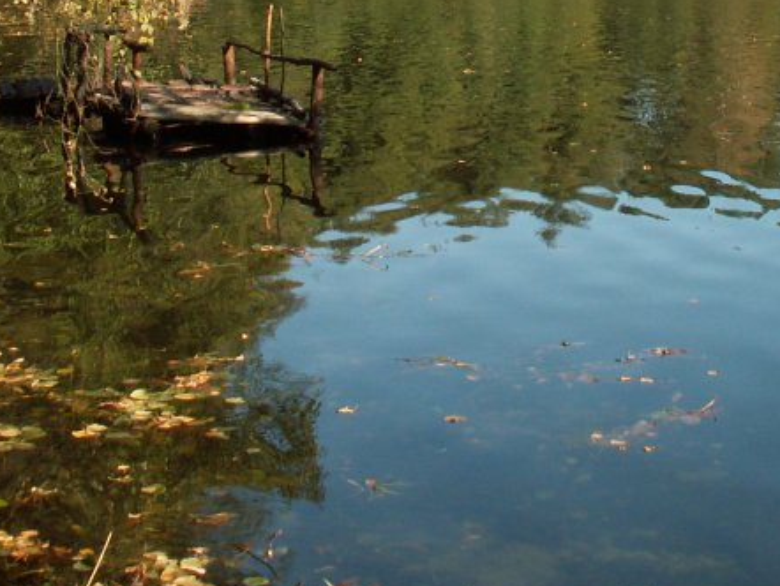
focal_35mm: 81
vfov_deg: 17.7
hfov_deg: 23.9
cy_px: -39
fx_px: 1826
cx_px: 588
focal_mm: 5.86
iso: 50
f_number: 5.6
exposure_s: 1/160
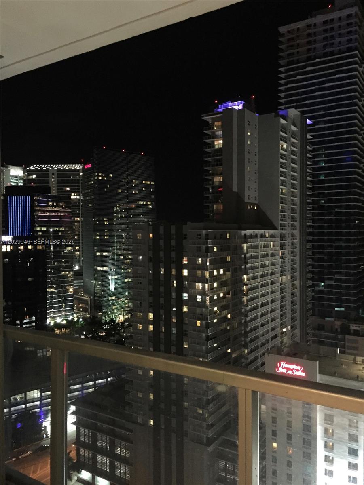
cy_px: 242
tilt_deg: +0.6
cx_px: 182
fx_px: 407
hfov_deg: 48.2
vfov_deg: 61.7
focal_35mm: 29
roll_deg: +0.5
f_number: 2.2
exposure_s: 1/15
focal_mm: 4.15
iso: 800
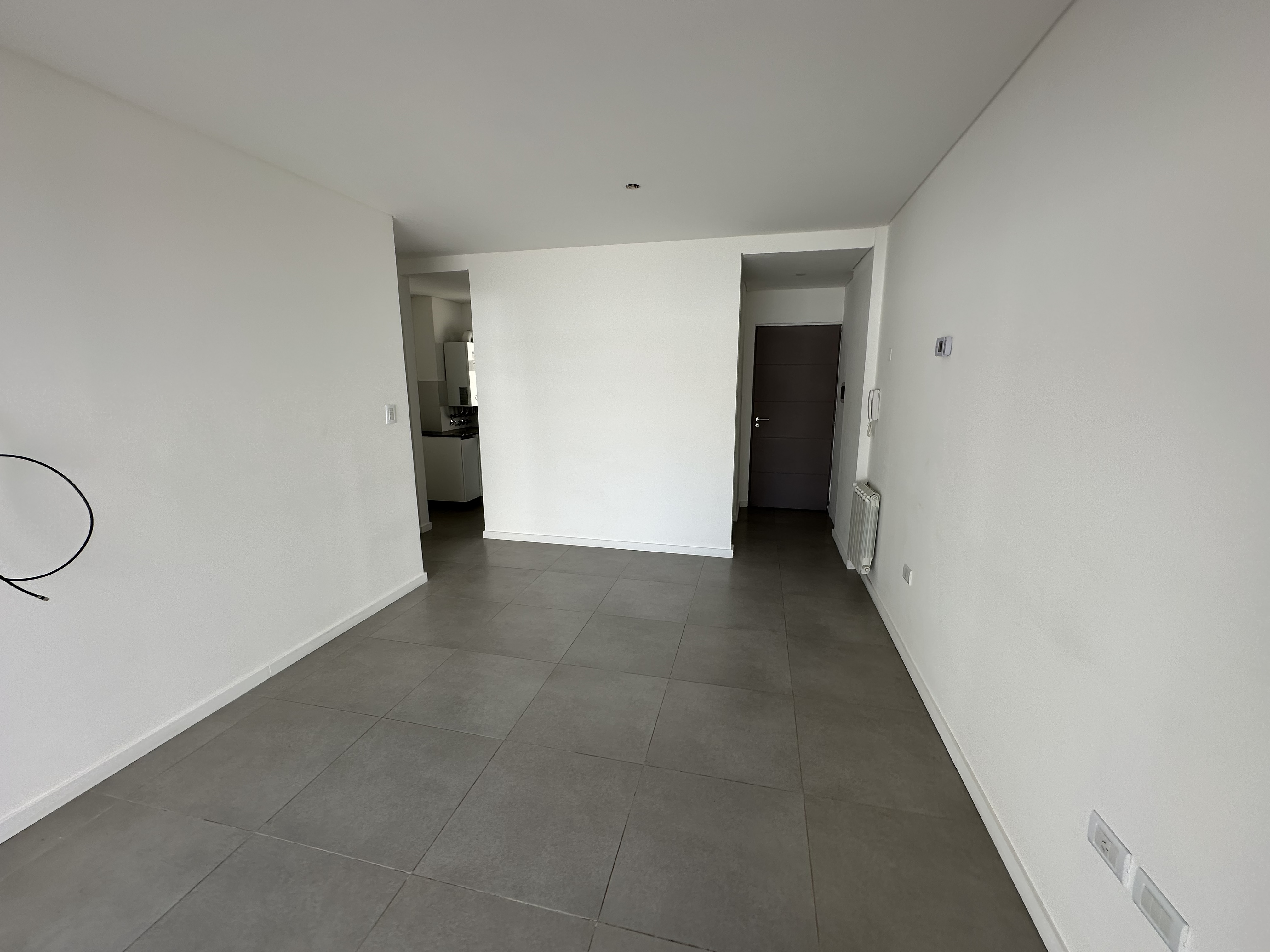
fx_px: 514
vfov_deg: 85.7
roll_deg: +1.6
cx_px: 635
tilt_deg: -10.8
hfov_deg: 102.1
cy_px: 476
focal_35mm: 14
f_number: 2.2
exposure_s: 1/158
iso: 40
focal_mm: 2.22
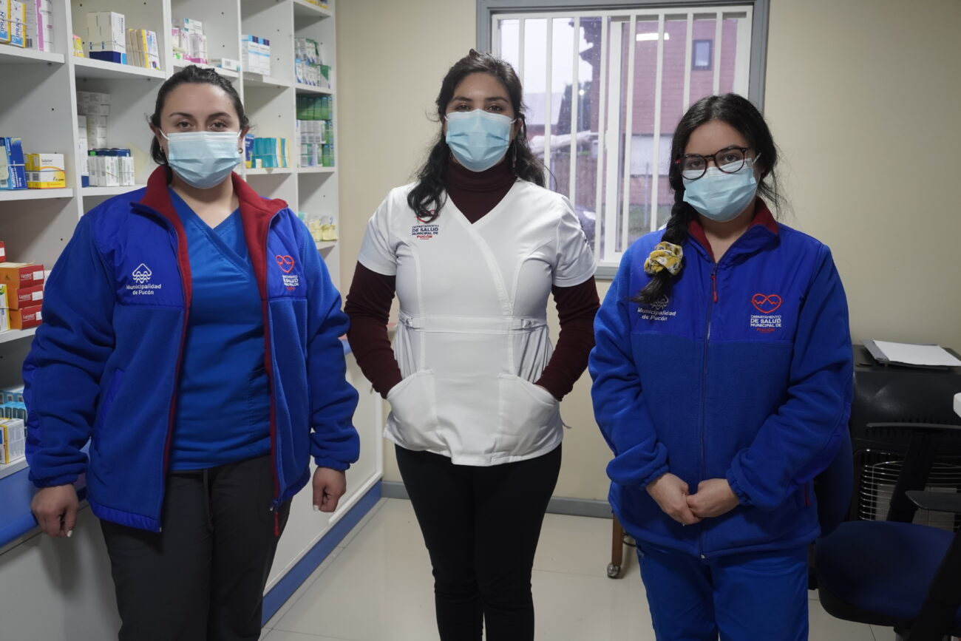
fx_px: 881
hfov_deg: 57.2
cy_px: 320
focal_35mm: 33
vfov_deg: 40.0
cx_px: 480
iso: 1250
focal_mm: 22
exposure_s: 1/60
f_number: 4
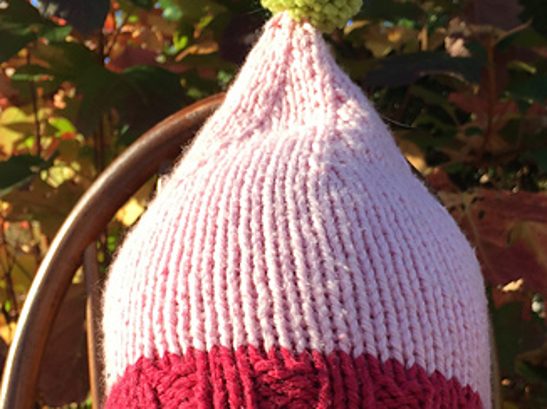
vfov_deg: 25.0
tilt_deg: -3.8
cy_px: 352
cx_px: 292
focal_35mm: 57
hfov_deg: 33.8
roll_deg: +5.5
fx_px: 900
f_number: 2.2
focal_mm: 4.15
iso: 32
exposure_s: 1/388
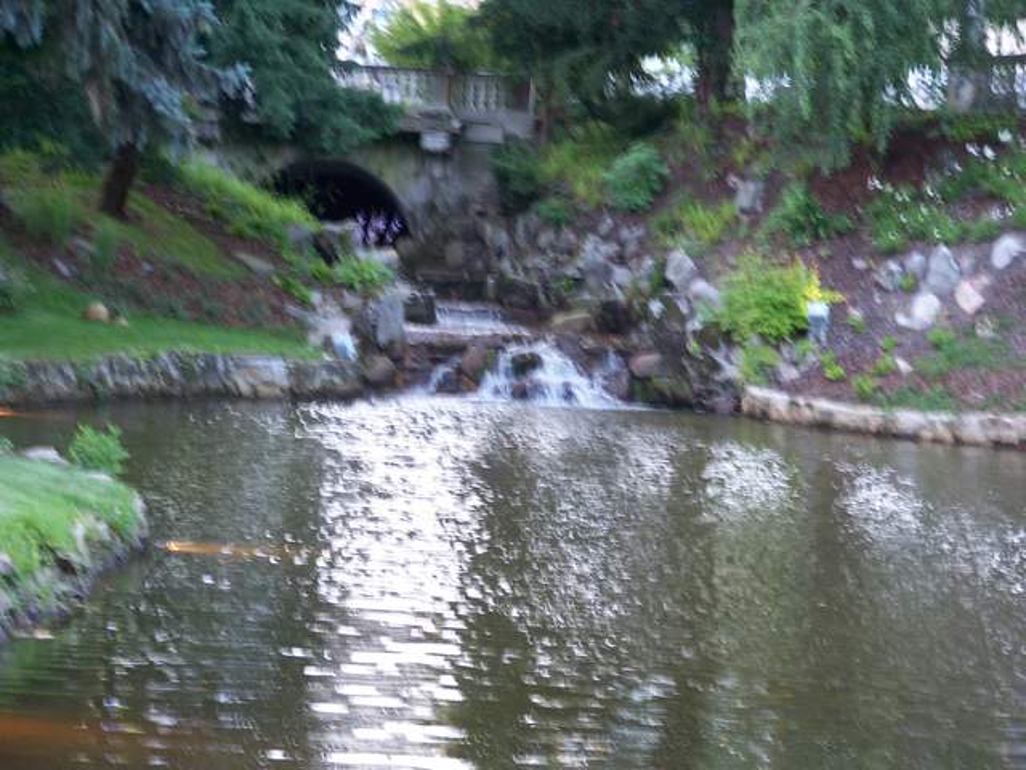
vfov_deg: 13.1
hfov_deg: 17.4
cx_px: 513
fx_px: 3349
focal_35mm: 113
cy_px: 385
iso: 200
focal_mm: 23.9
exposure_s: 1/25
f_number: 3.6
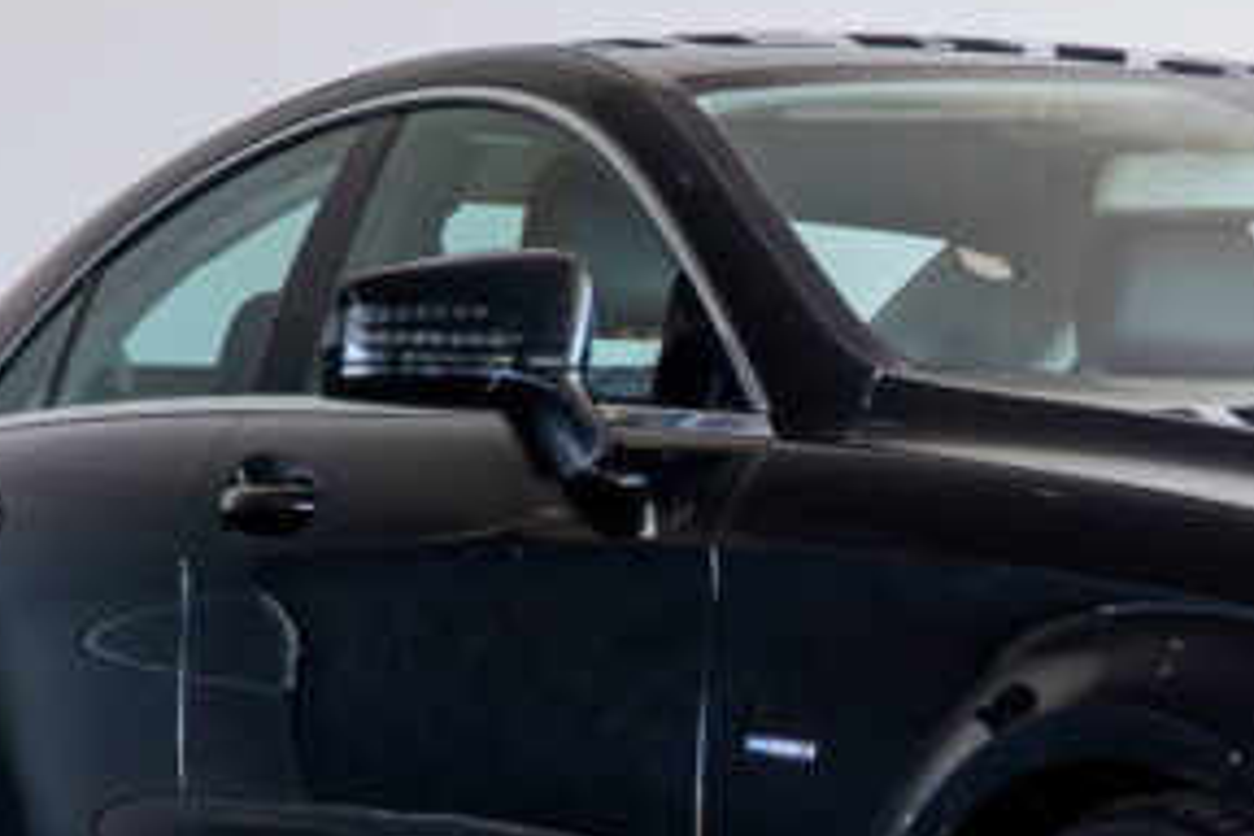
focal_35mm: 128
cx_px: 1324
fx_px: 4458
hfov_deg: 15.6
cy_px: 588
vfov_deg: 10.7
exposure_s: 1/640
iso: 800
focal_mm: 24
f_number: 2.8
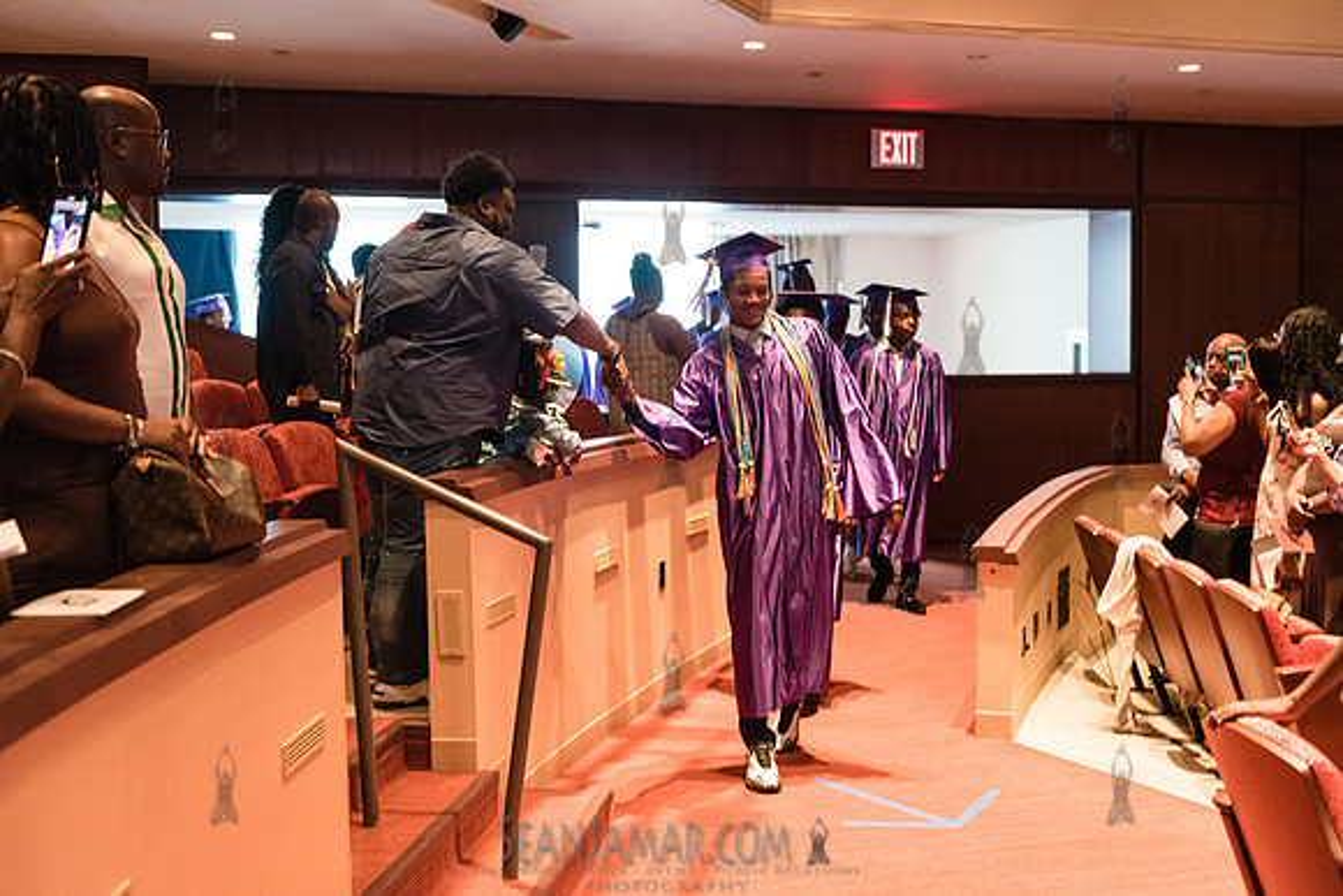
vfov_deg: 30.5
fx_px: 1642
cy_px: 448
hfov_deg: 44.5
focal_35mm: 44
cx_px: 672
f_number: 3.5
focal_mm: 44
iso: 4000
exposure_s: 1/200
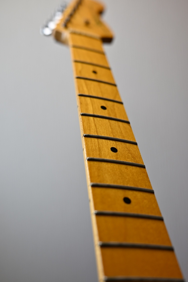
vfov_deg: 48.5
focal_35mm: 40
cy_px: 141
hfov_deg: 33.4
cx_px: 94
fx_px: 313
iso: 400
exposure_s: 1/320
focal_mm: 40
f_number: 4
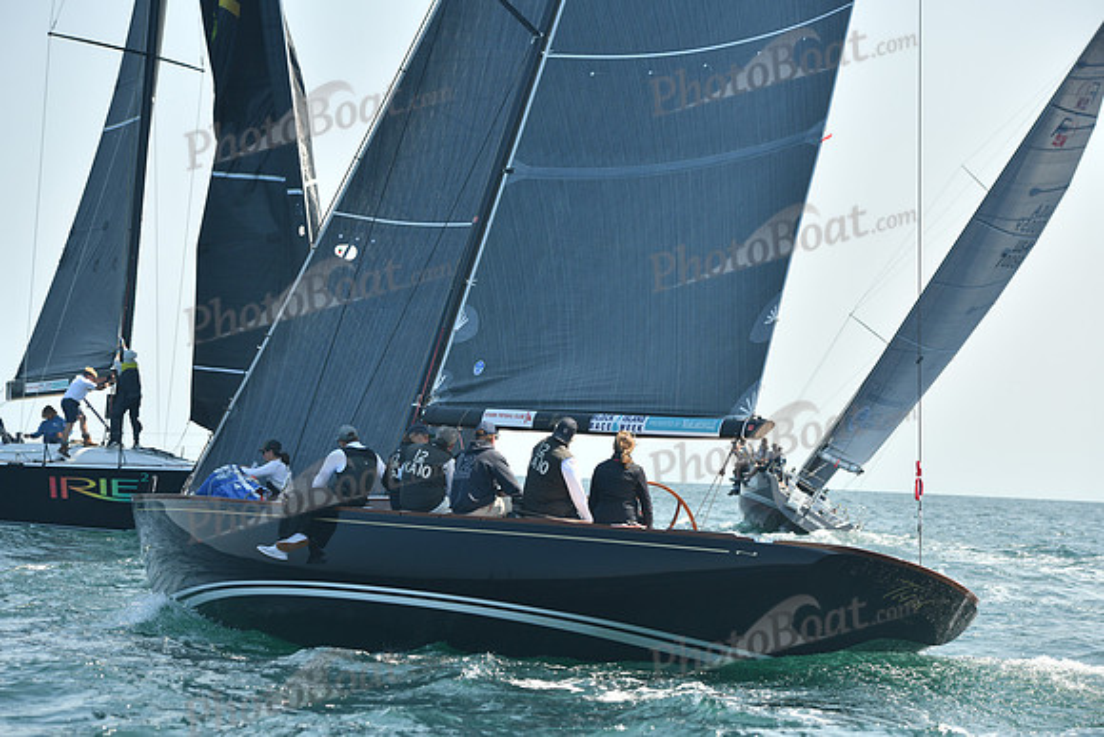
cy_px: 368
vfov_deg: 14.0
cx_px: 552
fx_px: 3006
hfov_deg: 20.8
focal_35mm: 98
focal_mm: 98
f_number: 5
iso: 320
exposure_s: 1/640
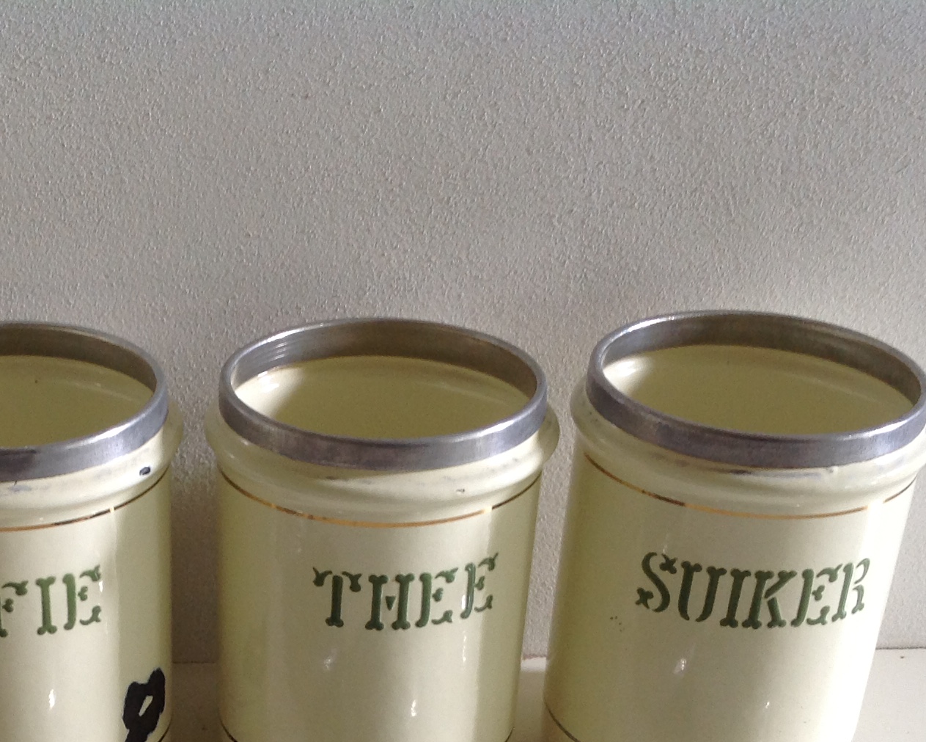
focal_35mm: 70
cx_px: 188
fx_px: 1919
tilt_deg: -32.3
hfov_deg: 26.6
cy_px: 708
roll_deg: -0.3
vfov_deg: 21.2
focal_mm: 4.28
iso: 50
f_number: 2.4
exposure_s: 1/20
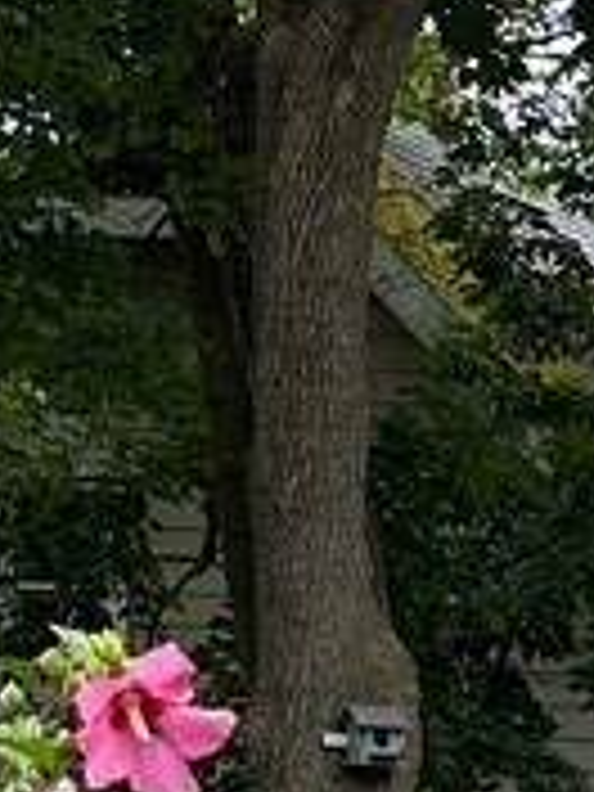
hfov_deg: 9.8
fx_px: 3203
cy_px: 1449
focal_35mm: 140
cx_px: 1242
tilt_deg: -12.1
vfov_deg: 12.7
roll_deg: -2.1
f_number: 1.78
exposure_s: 1/448
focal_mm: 6.86
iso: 80
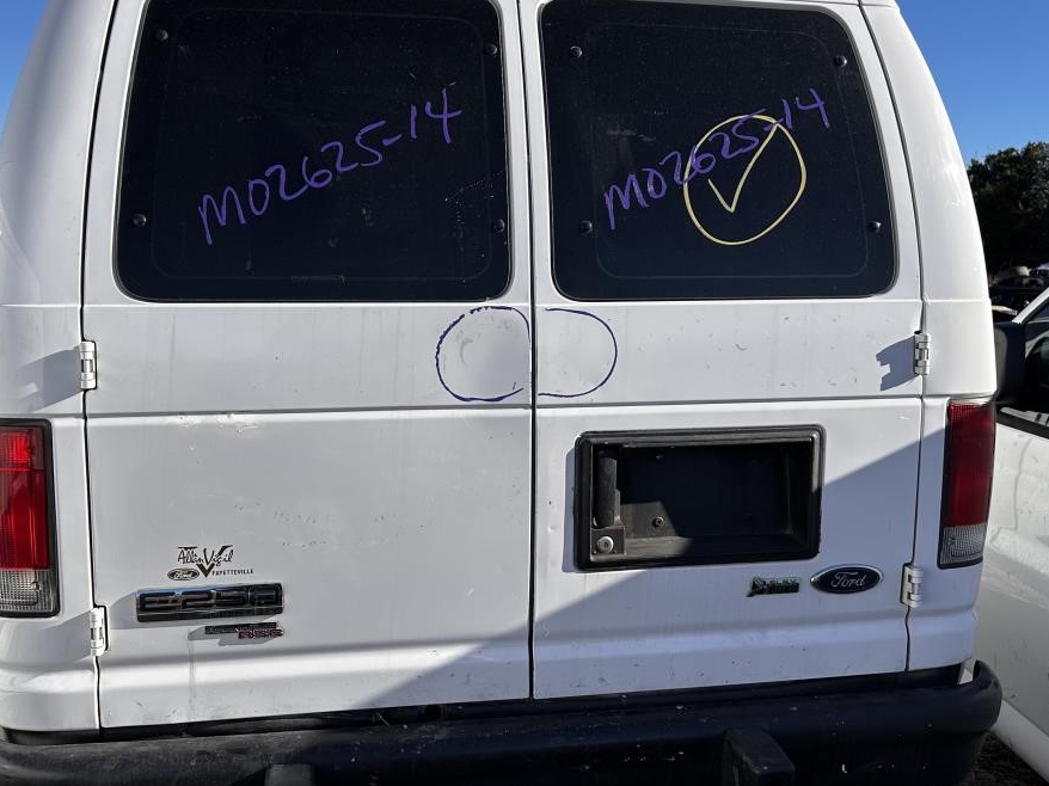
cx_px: 484
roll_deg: -2.0
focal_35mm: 35
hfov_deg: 52.6
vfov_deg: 40.7
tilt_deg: -5.2
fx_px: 1060
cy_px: 381
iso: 80
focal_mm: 6.86
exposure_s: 1/4348
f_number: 1.78
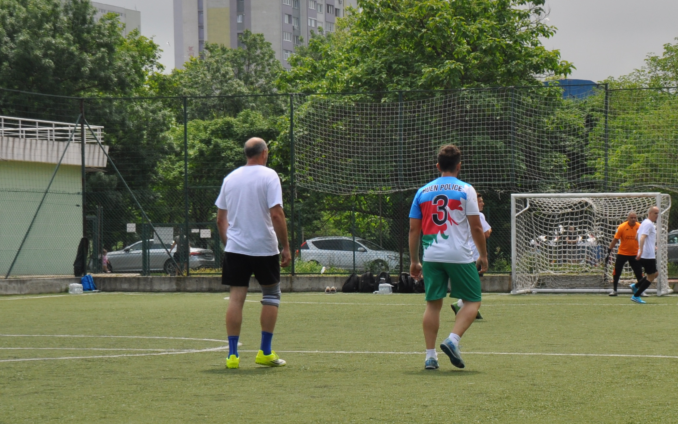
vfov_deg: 11.9
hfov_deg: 18.8
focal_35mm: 110
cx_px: 538
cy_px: 264
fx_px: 2034
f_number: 9
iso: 200
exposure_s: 1/320
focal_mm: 35
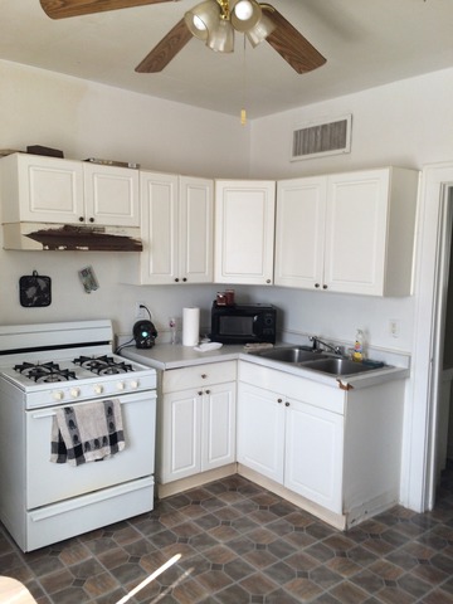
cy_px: 302
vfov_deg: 61.7
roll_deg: -1.5
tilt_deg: -5.8
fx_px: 506
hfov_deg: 48.2
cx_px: 226
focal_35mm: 29
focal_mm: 4.15
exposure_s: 1/120
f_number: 2.2
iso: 64
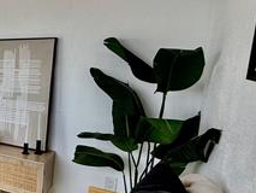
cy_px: 96
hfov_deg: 29.5
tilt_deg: -7.8
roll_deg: +0.0
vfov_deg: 34.4
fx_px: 311
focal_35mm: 42
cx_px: -118
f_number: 2.2
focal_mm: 2.22
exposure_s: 1/120
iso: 50
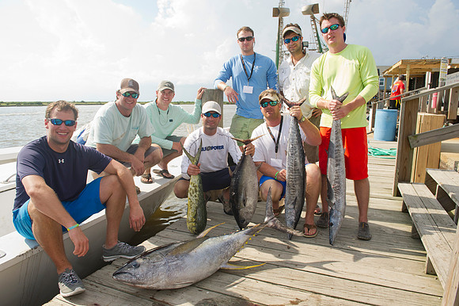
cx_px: 230
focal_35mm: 24
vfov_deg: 53.1
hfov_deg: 73.8
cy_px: 153
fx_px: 306
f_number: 8
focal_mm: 24
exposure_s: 1/250
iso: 125
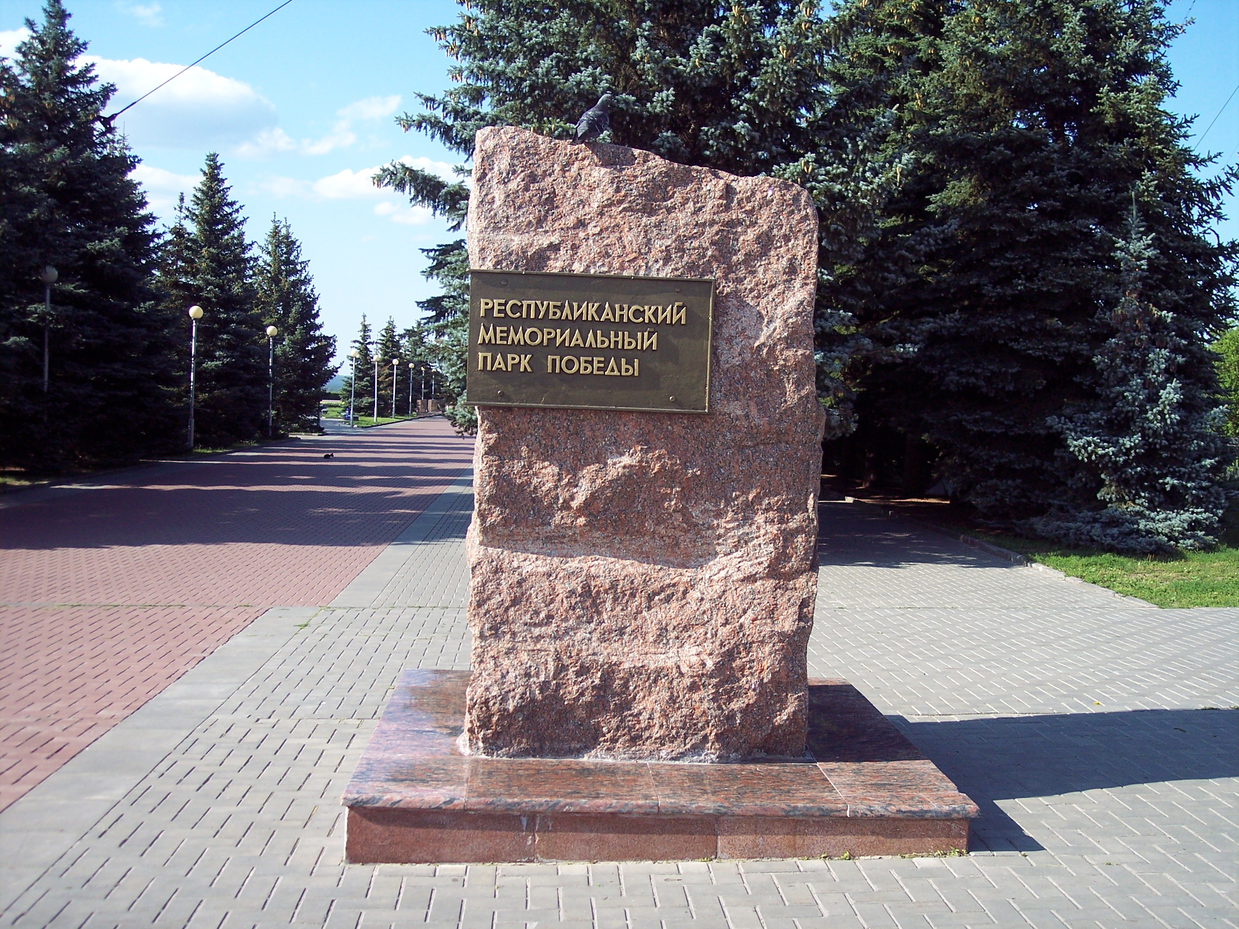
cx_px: 620
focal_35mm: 39
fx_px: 1396
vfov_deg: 36.8
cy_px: 464
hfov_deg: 47.9
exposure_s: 1/500
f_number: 3.4
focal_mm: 8
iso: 100
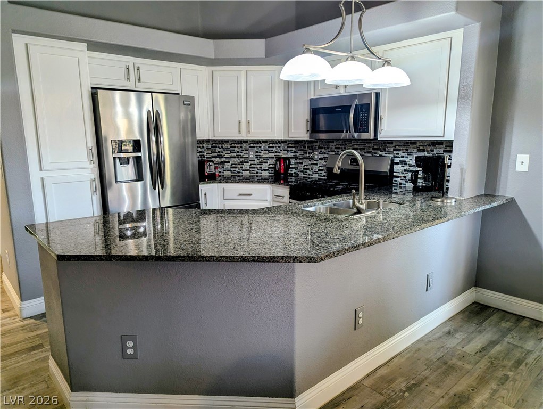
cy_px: 204
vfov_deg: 56.9
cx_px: 272
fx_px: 377
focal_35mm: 24
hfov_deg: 71.5
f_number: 1.85
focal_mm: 6.81
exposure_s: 1/60
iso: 93
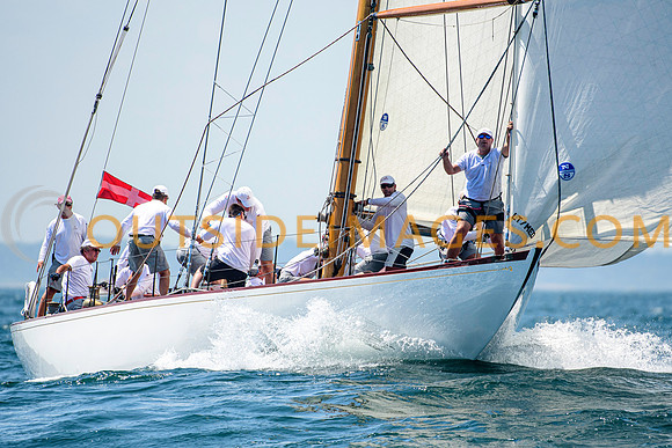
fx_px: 11202
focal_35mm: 600
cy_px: 224
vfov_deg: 2.3
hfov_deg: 3.4
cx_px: 336
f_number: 5
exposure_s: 1/3200
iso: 400
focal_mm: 400
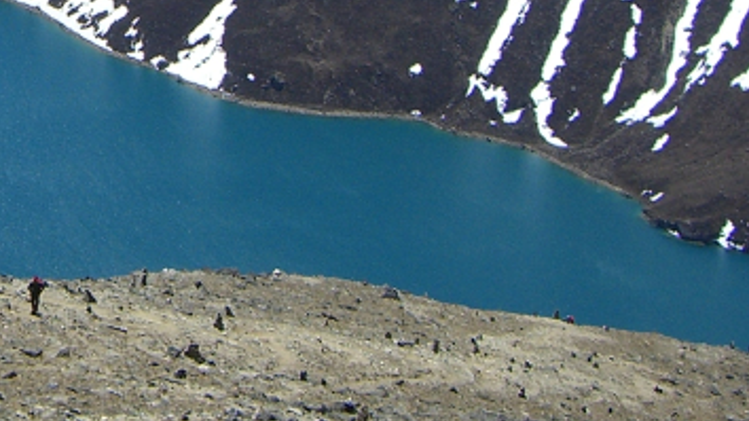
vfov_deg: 10.2
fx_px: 2323
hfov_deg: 17.9
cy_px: -114
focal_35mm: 117
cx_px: 30
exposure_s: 1/800
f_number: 4.3
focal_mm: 6.2
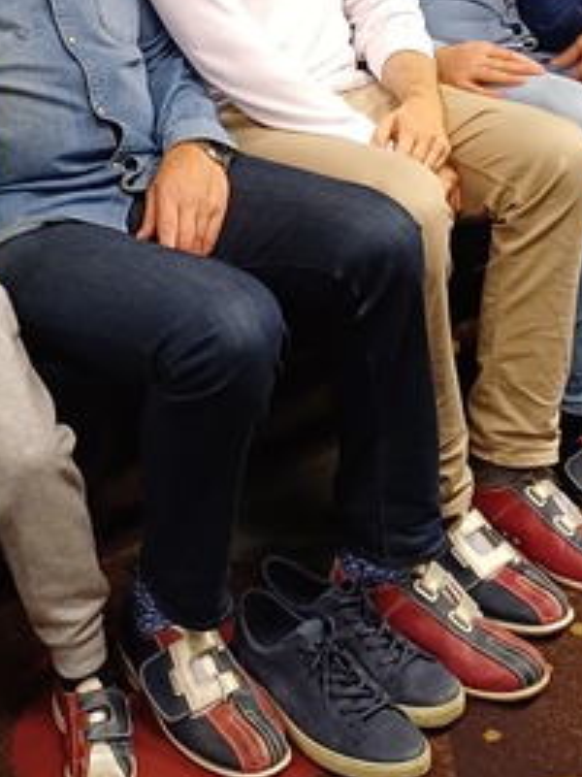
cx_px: 297
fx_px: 1615
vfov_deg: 25.1
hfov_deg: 20.4
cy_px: -81
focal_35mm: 72
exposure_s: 1/33.3
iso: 400
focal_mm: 4.65
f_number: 1.8
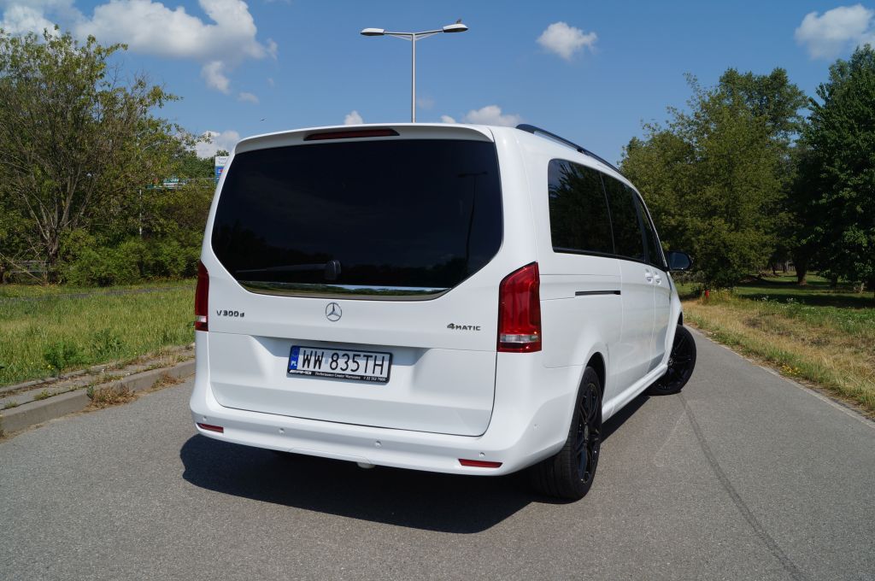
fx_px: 801
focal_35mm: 33
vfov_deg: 39.9
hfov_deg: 57.3
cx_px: 438
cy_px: 290
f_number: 13
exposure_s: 1/250
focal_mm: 22
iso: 100
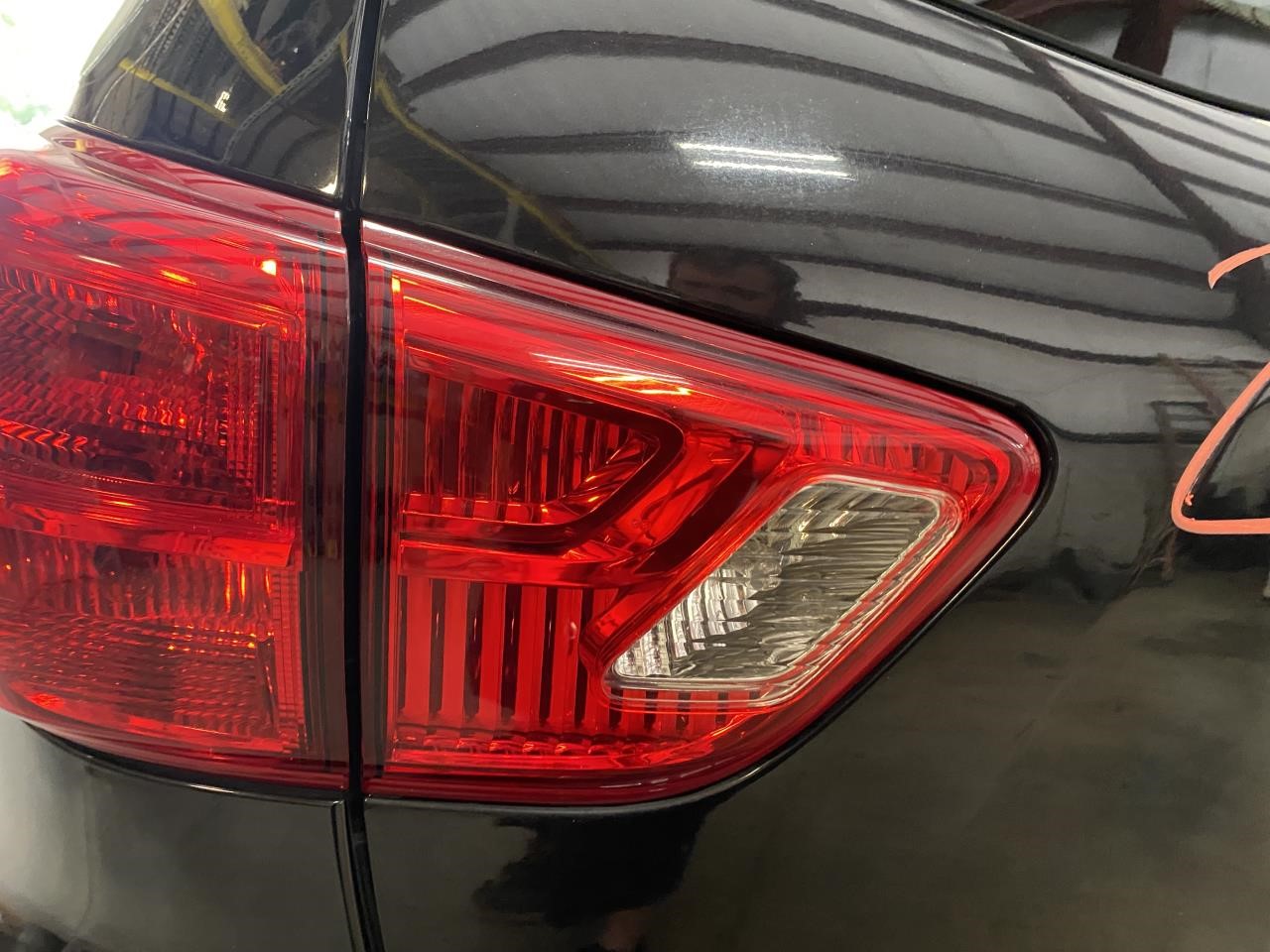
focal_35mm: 26
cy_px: 476
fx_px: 954
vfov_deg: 53.1
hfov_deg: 67.3
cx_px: 635
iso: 500
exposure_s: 1/45
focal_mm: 4.25
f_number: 1.8
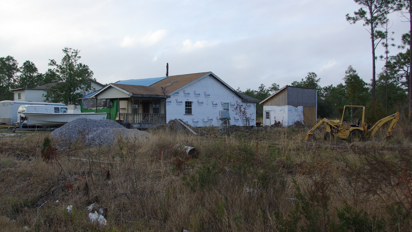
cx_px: 195
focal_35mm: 36
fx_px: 393
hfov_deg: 55.3
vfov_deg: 32.8
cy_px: 113
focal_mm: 18
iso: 100
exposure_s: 1/90
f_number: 5.6
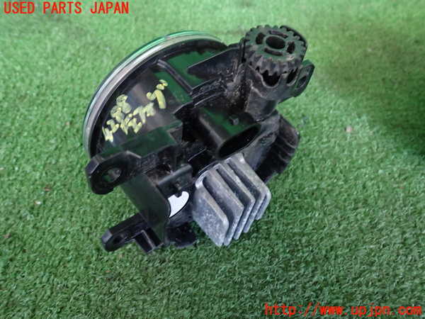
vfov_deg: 46.8
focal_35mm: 30
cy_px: 160
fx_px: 368
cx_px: 212
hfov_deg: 60.0
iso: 500
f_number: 2.3
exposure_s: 1/30
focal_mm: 5.4
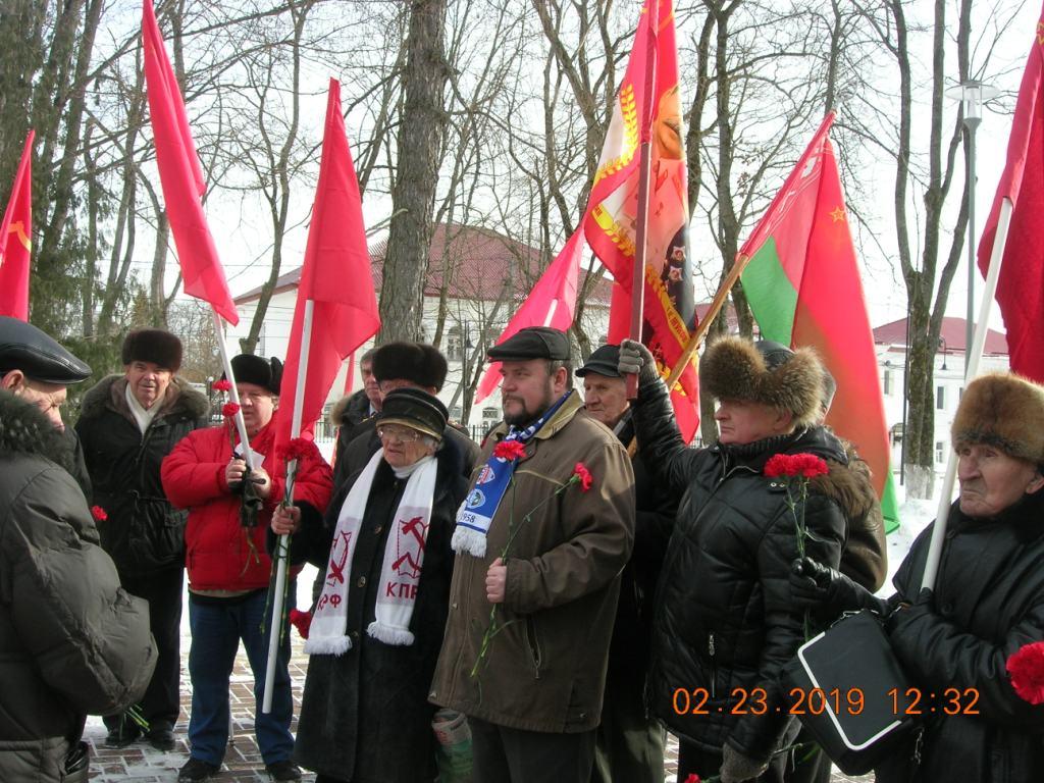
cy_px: 392
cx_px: 522
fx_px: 1146
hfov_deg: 49.0
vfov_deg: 37.7
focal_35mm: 38
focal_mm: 7.8
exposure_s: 1/210
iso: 64
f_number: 4.8
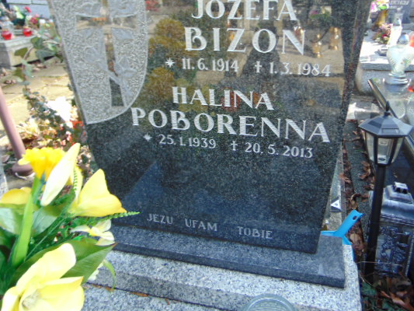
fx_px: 359
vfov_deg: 46.6
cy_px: 126
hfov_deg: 59.8
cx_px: 230
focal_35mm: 30
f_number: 3
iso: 80
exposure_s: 1/100
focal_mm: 4.5
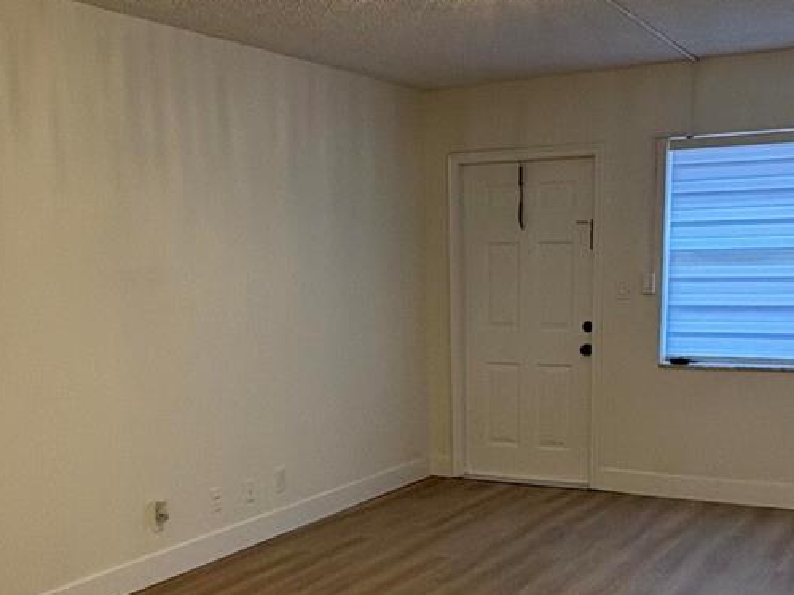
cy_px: 499
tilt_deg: -13.5
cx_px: 426
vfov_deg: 31.1
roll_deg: +1.5
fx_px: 1032
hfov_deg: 42.1
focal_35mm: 45
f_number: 2.2
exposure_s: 1/60
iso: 125
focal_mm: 2.22
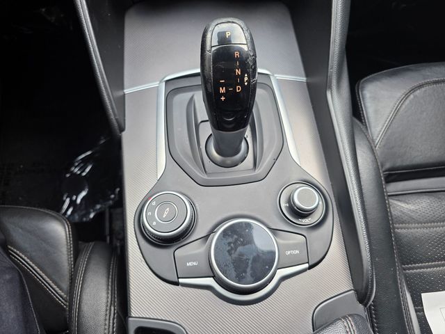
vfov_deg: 58.9
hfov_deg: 73.9
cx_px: 222
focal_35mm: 23
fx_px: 296
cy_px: 167
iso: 64
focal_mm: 6.3
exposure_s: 1/59.5
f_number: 1.7
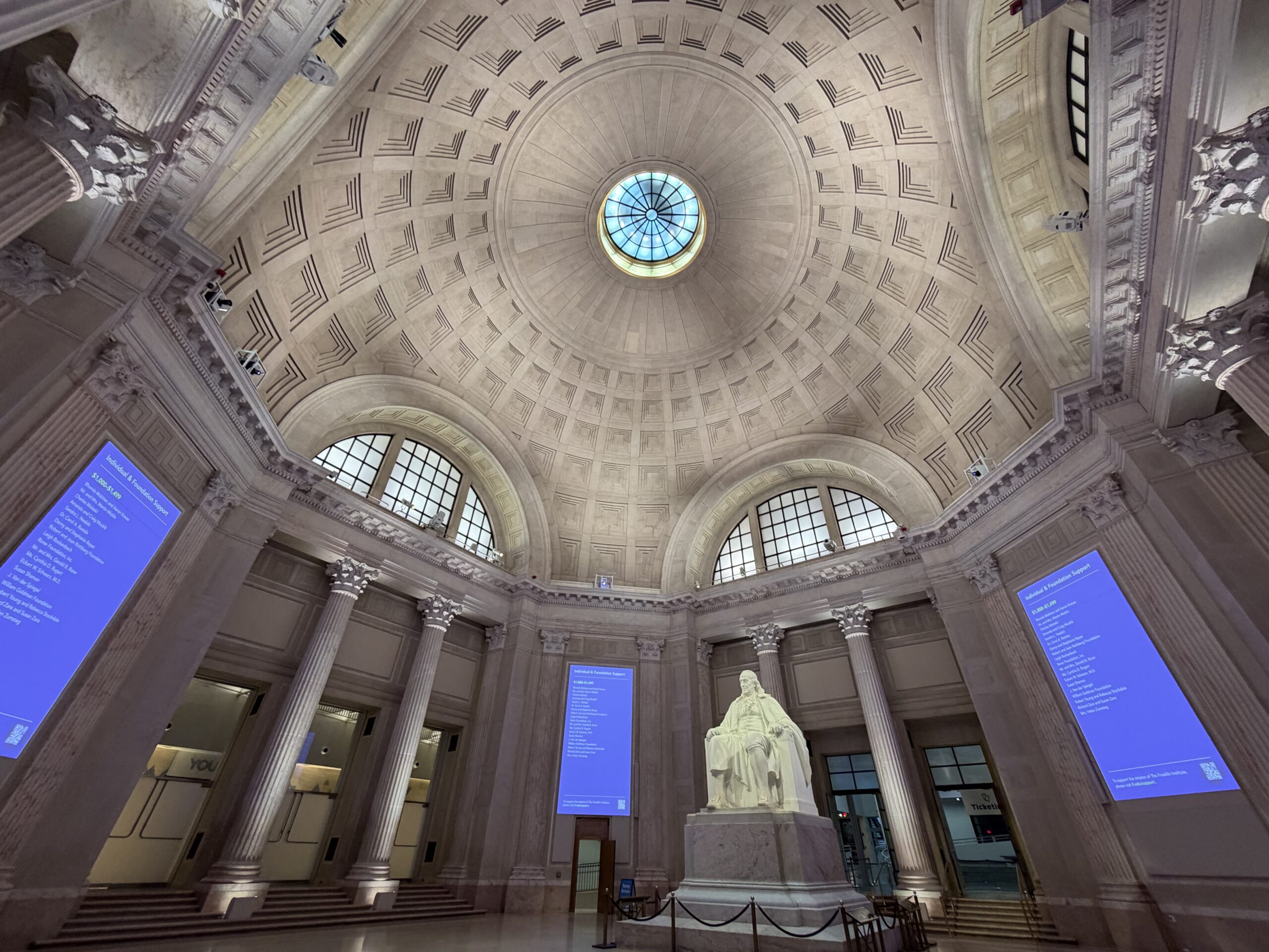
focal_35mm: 14
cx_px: 634
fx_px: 513
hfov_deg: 102.1
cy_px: 476
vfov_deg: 85.7
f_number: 2.2
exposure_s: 1/60
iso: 250
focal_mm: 2.22
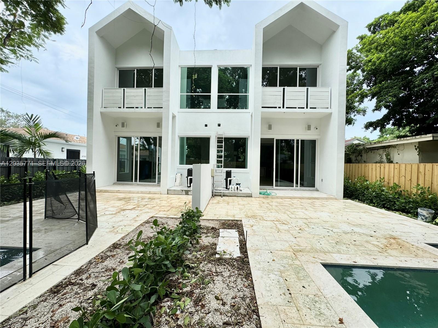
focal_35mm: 14
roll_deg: -1.4
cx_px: 219
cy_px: 164
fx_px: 177
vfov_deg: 85.7
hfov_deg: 102.1
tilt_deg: +0.0
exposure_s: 1/414
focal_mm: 2.22
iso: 40
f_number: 2.2
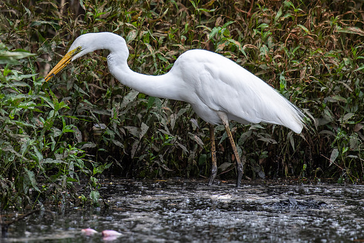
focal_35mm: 690
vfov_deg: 2.0
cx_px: 74
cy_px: 24
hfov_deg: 3.0
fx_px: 6978
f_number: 5.6
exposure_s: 1/250
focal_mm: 380
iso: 400
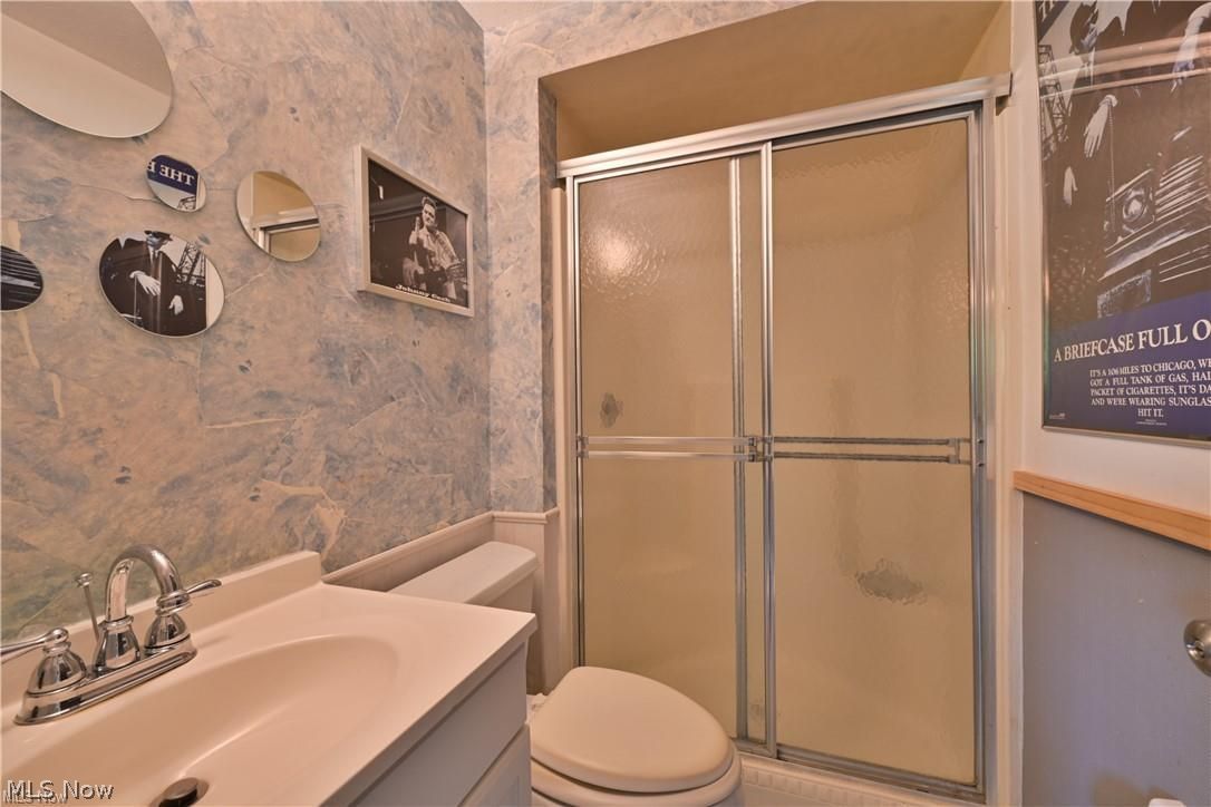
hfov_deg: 104.3
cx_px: 606
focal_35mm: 14
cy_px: 404
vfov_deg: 81.2
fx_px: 471
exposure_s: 1
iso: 400
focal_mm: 14
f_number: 9
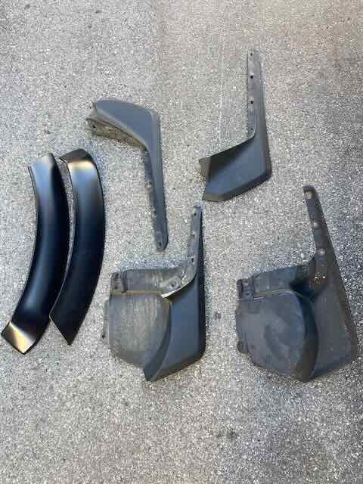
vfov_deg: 67.3
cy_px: 242
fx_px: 364
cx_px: 182
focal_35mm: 26
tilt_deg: -72.3
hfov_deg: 53.1
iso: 40
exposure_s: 1/122
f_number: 1.8
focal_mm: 4.25
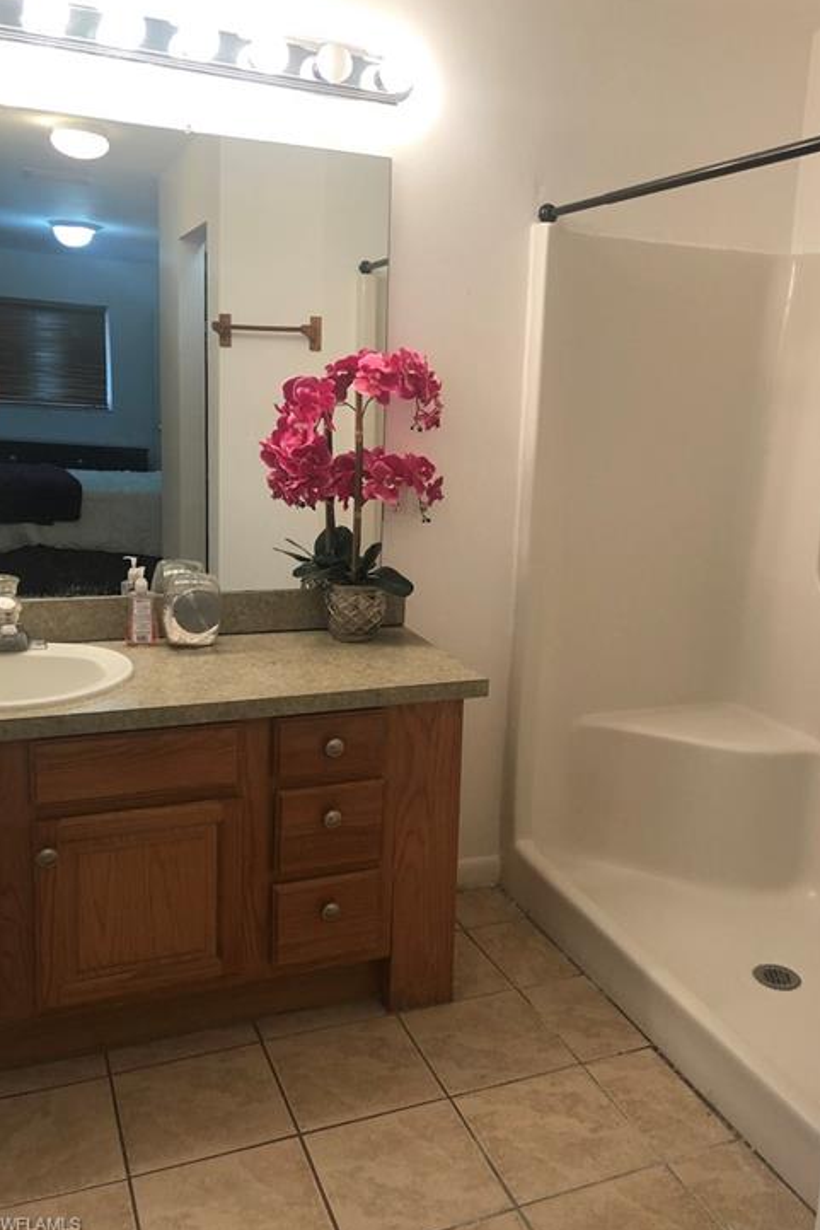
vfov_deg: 60.2
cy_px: 582
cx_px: 477
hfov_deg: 42.2
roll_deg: -3.0
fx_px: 1059
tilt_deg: -9.3
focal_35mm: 31
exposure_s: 1/30
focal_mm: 4
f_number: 1.8
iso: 25
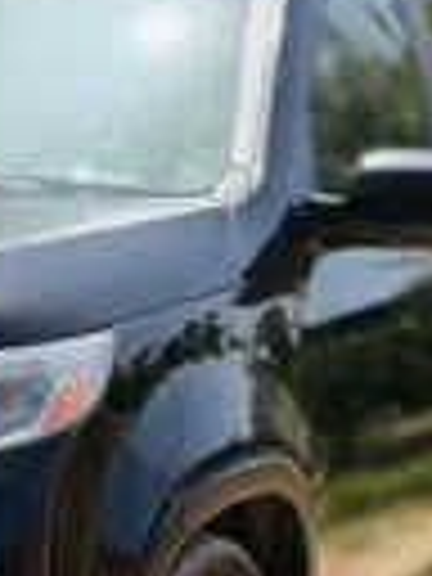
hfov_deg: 6.2
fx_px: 3994
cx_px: 104
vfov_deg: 8.1
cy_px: 760
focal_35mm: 240
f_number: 2.8
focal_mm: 9
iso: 32
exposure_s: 1/840
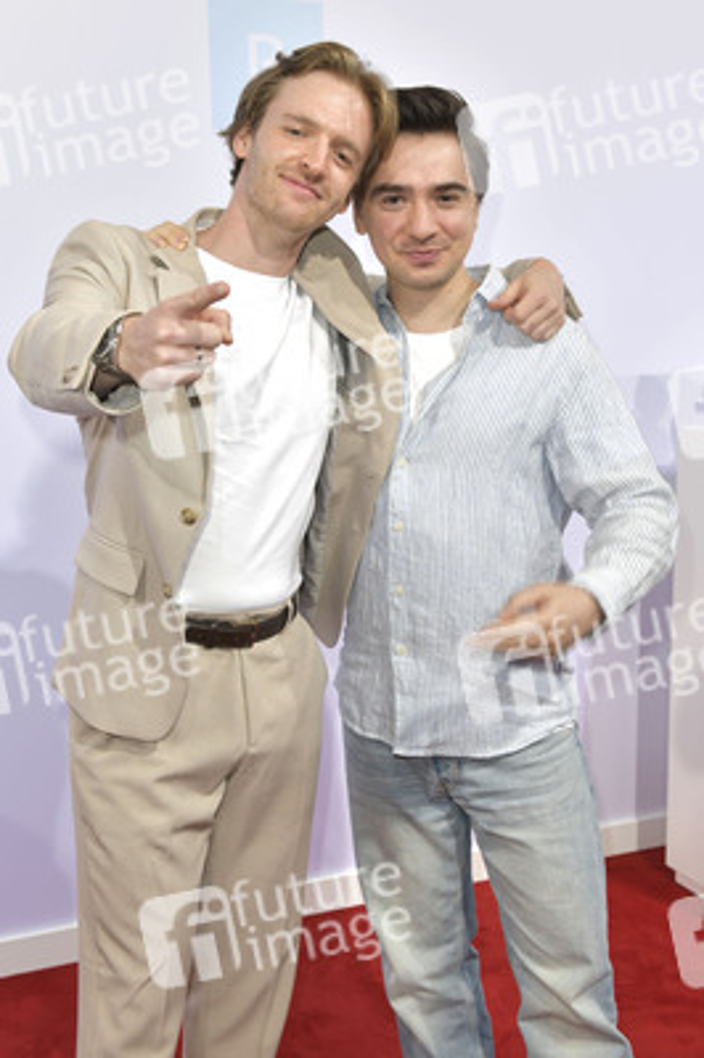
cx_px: 352
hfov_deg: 31.8
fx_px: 1234
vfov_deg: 46.4
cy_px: 529
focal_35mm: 42
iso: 320
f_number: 7.1
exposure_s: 1/160
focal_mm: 42
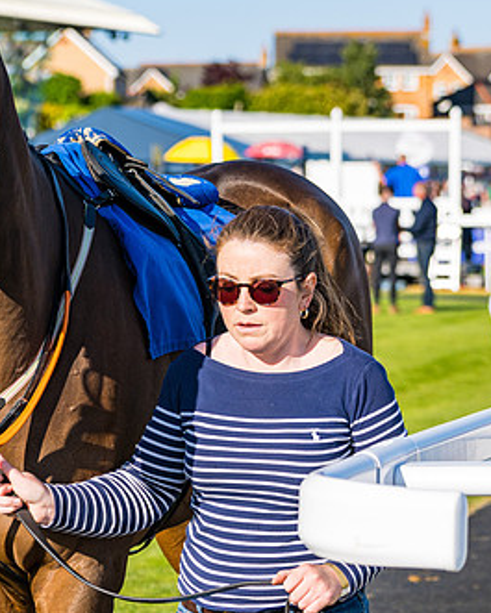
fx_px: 2723
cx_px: 241
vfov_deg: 12.8
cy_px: 332
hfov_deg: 10.3
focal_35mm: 150
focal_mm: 70
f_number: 4
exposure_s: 1/2000
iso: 200
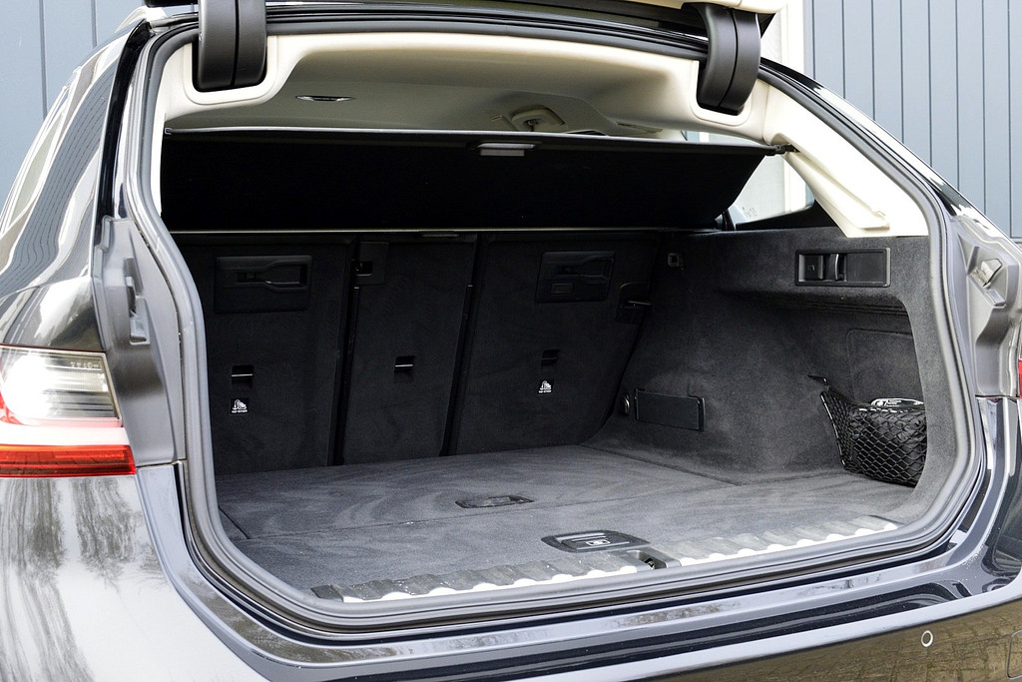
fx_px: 1150
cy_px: 341
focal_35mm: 40
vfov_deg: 33.0
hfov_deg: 47.9
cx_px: 511
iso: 800
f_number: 8
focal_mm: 27
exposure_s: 1/60
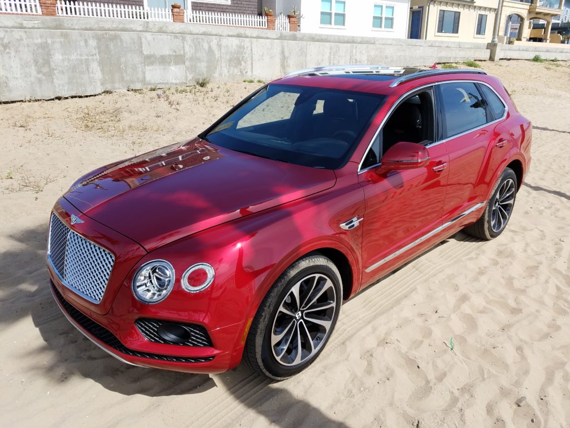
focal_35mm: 26
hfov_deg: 67.3
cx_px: 285
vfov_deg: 53.1
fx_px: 428
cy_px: 214
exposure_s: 1/2152
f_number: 1.7
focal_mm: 4.2
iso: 50
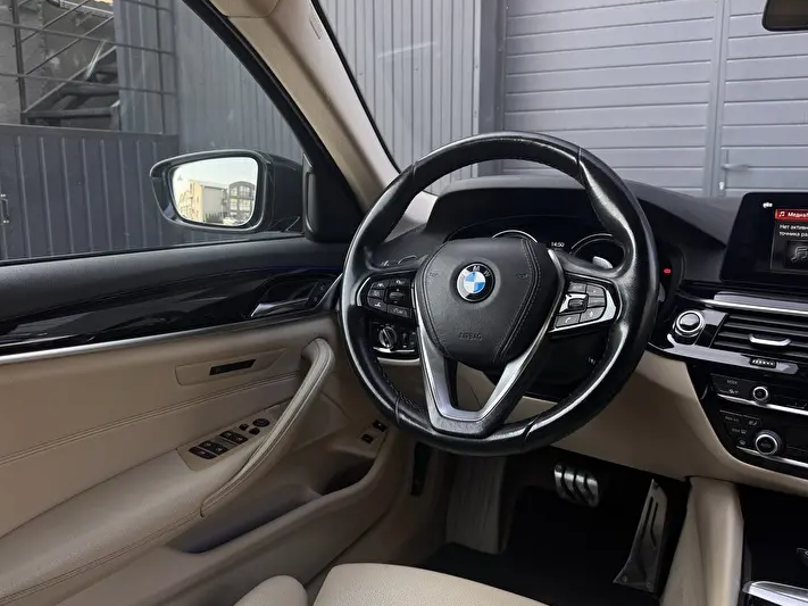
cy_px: 273
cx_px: 423
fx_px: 630
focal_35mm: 27
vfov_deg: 51.3
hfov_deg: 65.3
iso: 64
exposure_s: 1/199
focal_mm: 6.76
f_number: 1.78
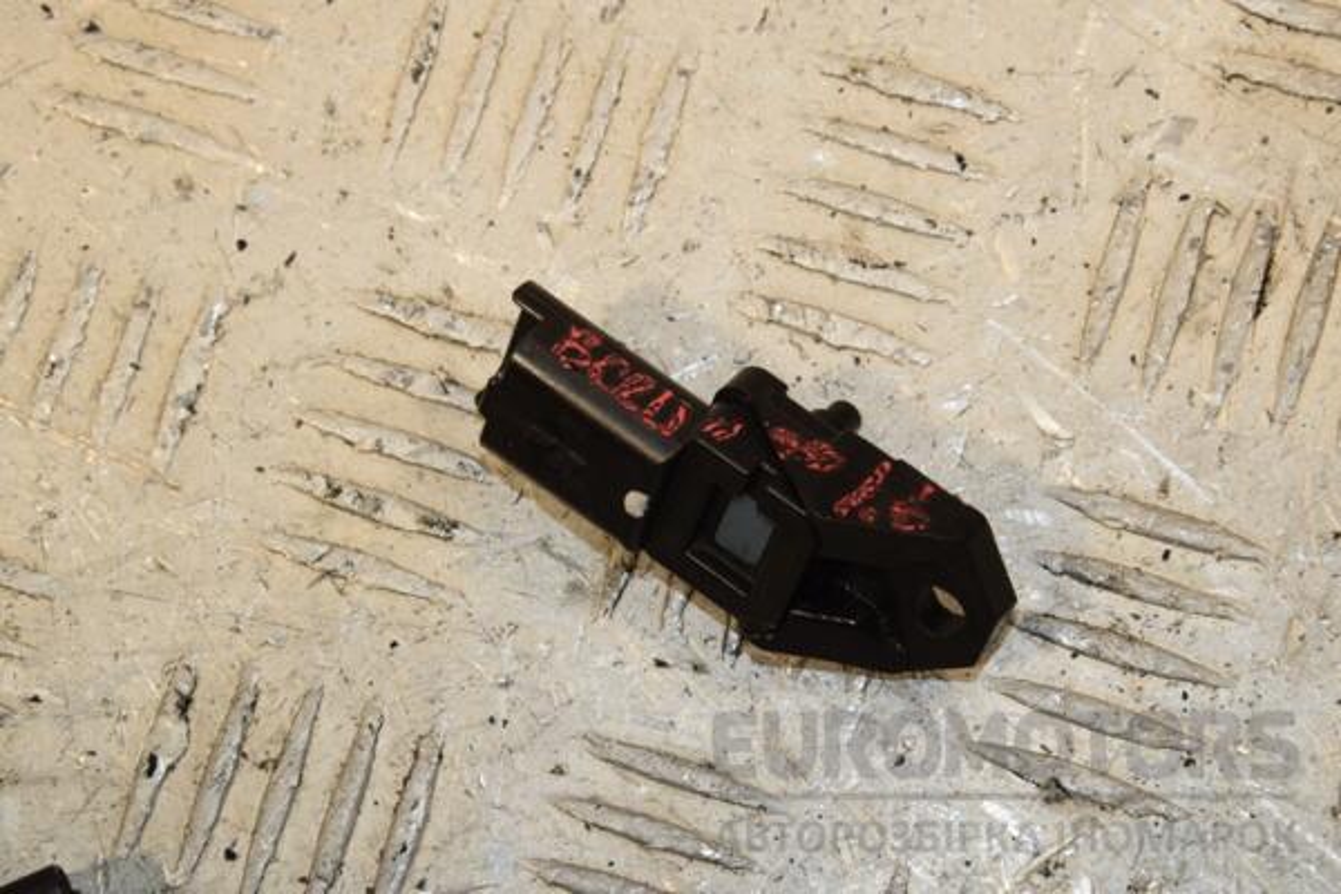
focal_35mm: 120
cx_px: 670
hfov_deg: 17.1
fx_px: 4470
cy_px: 447
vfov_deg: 11.4
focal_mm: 80
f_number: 10
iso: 800
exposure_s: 1/200
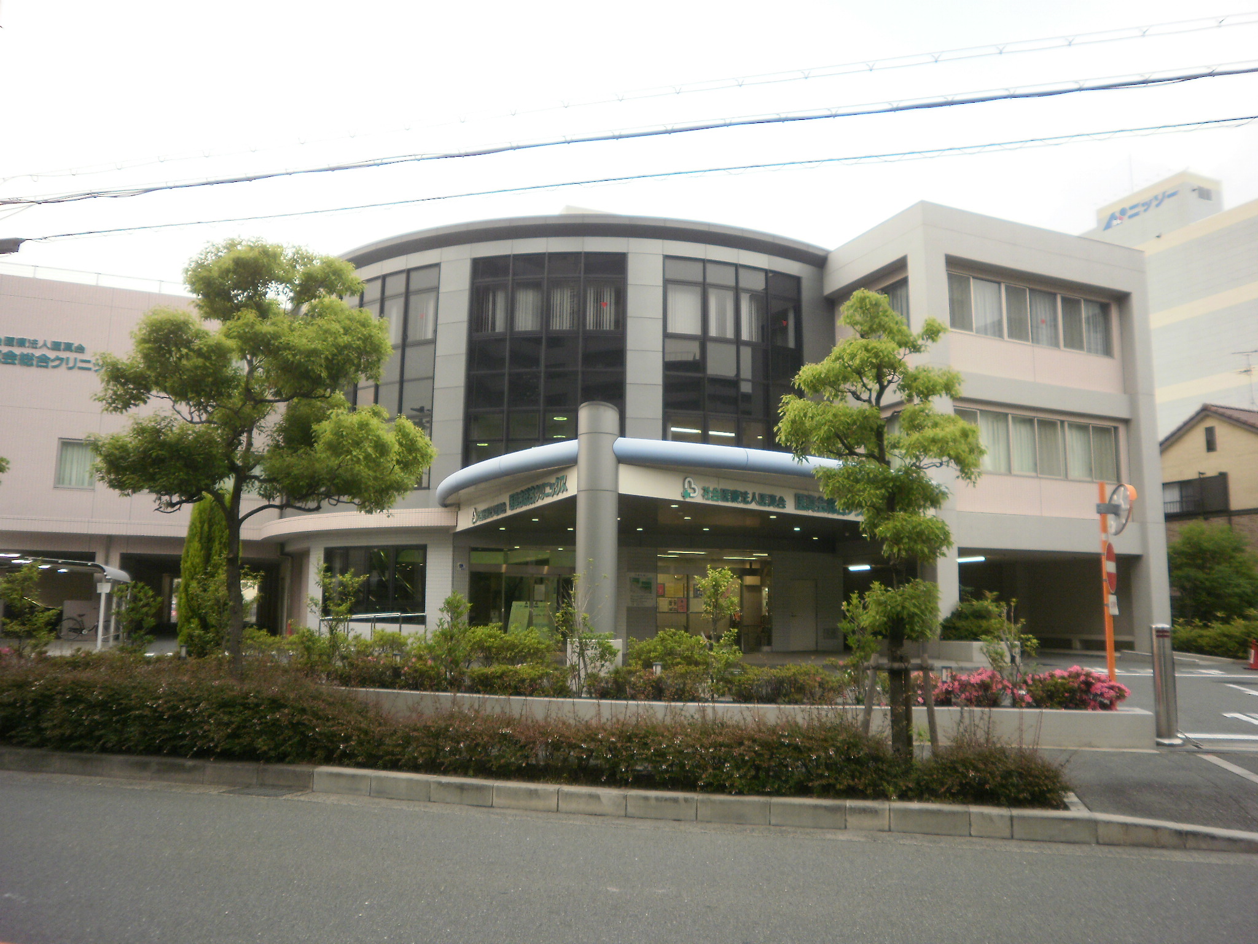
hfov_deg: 67.3
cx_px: 629
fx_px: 945
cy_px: 472
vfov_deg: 53.1
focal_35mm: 26
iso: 100
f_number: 2.6
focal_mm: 4.65
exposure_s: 1/125
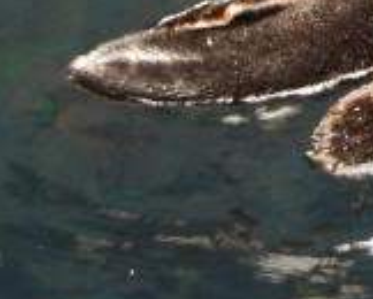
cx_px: 659
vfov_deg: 5.8
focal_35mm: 267
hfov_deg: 7.1
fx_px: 2951
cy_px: -106
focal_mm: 48
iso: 200
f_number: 5.6
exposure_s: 1/30
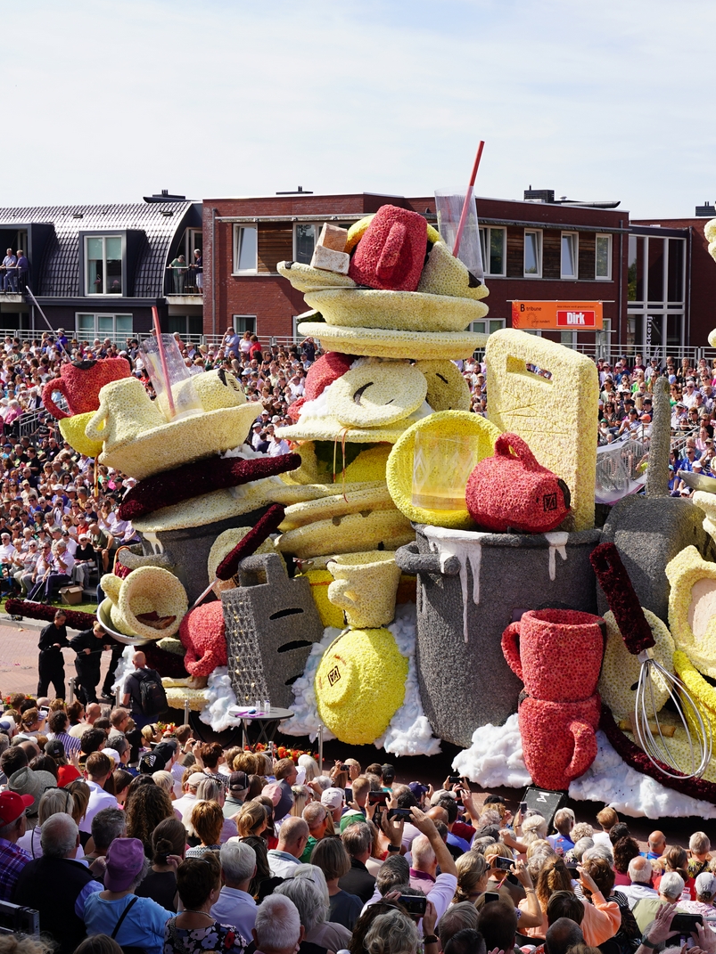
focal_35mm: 64
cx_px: 515
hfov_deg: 22.8
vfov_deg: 30.3
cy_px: 480
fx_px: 1765
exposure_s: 1/500
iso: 100
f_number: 5
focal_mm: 44
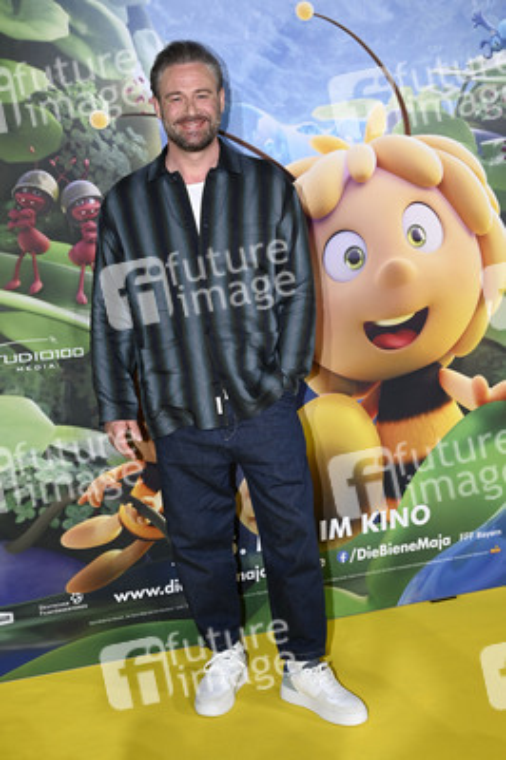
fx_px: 1014
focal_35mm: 48
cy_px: 380
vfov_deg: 41.1
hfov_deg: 28.0
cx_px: 253
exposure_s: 1/125
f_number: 6.3
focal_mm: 48
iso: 800
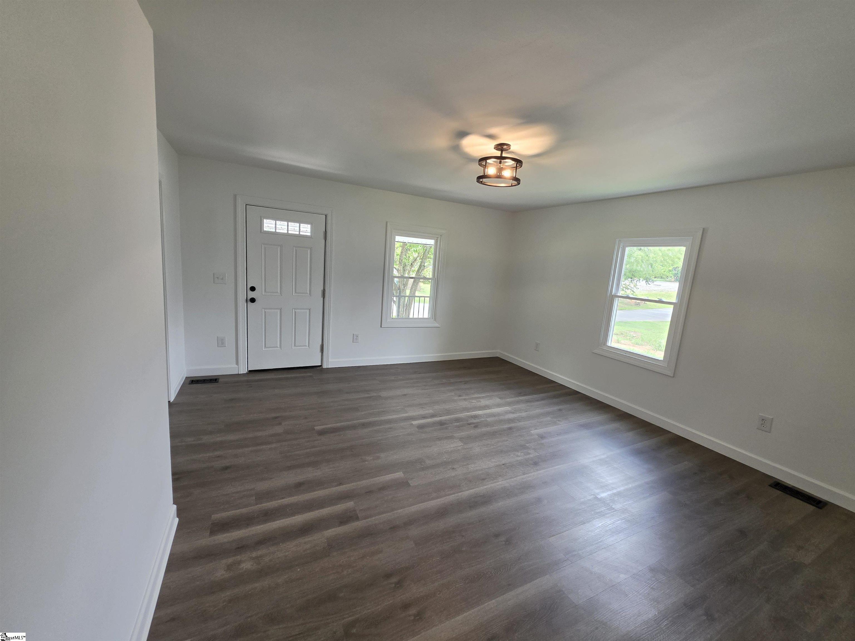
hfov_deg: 106.2
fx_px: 321
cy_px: 320
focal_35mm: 13
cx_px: 428
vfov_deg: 89.9
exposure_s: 1/120
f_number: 1.9
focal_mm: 2.2
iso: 80
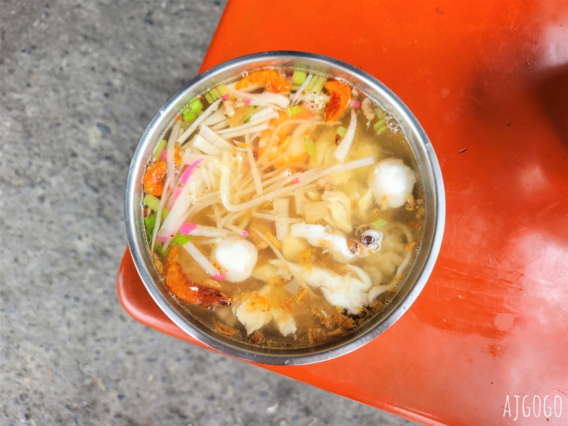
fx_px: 427
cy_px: 213
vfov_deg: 53.1
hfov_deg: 67.3
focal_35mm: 26
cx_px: 284
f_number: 1.8
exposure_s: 1/131
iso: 40
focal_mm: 5.4
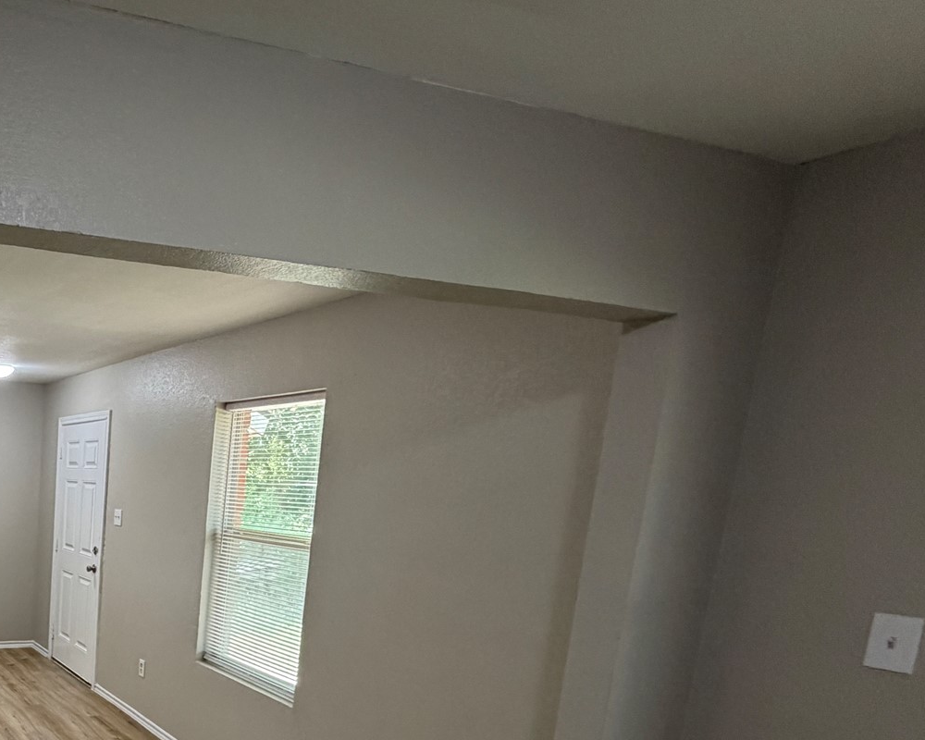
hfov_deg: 50.5
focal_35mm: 28
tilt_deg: -10.0
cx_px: 3
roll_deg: -2.2
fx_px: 767
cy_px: 607
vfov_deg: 48.2
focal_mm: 2.22
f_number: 2.2
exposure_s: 1/60
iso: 250
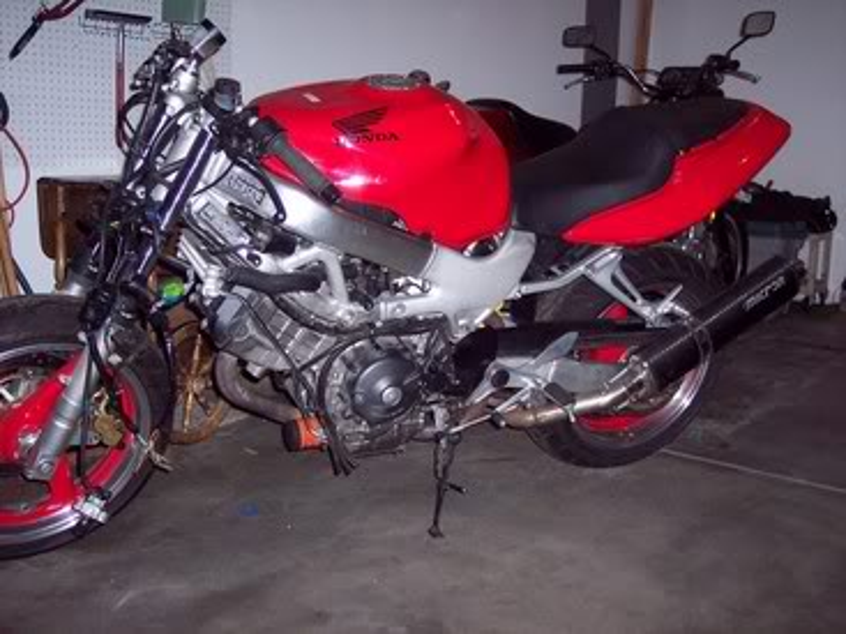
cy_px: 317
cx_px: 423
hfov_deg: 47.9
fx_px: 953
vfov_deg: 36.8
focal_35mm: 39
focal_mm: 8
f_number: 2.8
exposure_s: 1/60
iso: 100
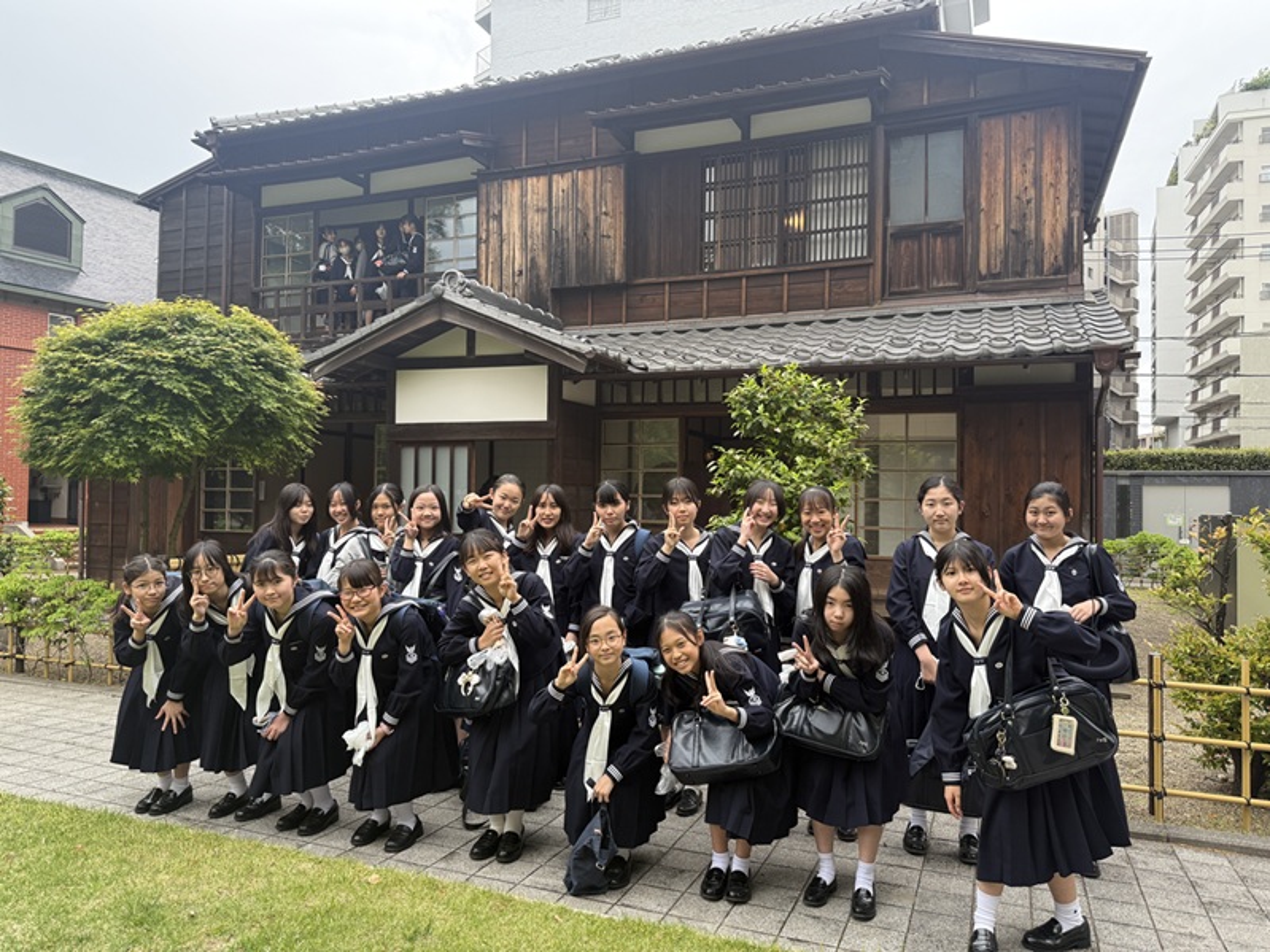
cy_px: 476
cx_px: 635
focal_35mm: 24
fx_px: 880
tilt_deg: +0.6
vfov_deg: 56.8
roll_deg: -1.2
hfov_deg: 71.6
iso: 100
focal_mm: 6.76
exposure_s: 1/660
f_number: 1.78
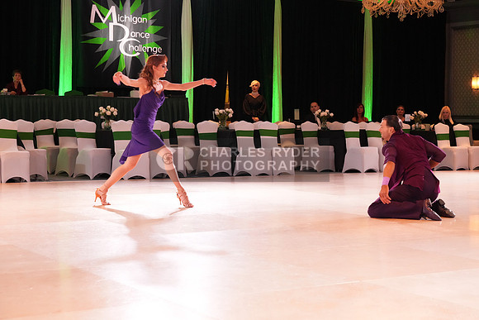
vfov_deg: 20.0
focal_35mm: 68
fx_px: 905
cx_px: 240
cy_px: 160
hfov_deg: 29.6
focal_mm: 68
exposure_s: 1/200
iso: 5000
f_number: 7.1
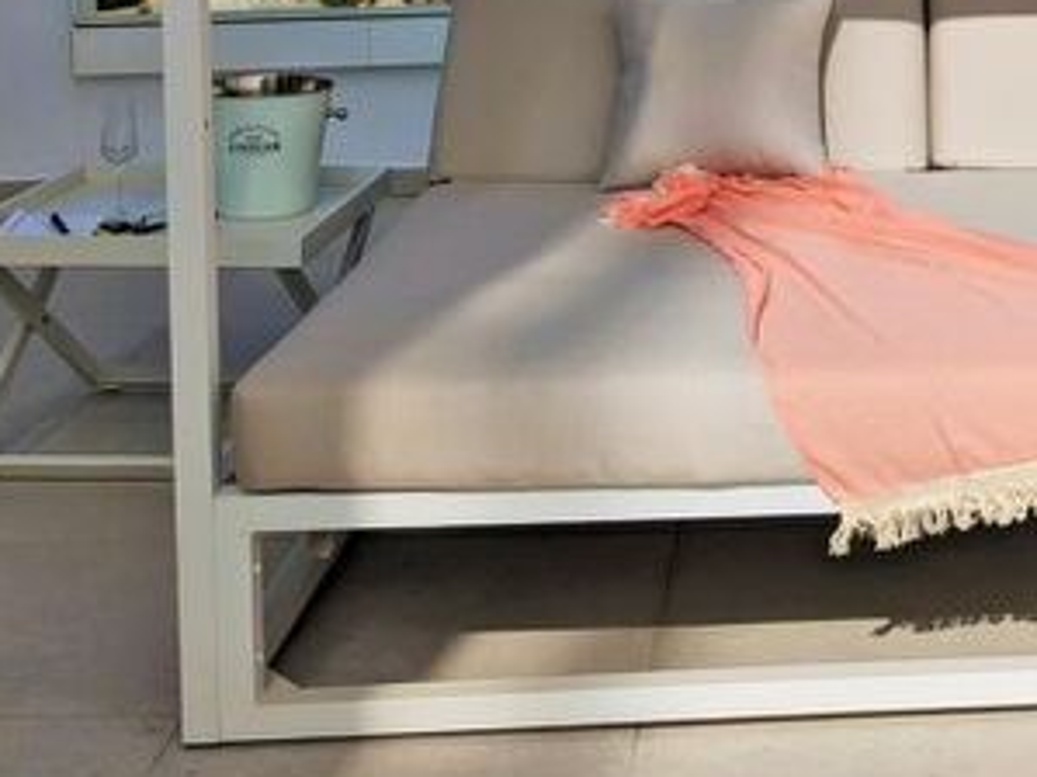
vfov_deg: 21.3
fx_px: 1946
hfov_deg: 28.5
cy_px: -111
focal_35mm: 65
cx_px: 959
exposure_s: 1/11628
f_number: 1.73
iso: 80
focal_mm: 4.38
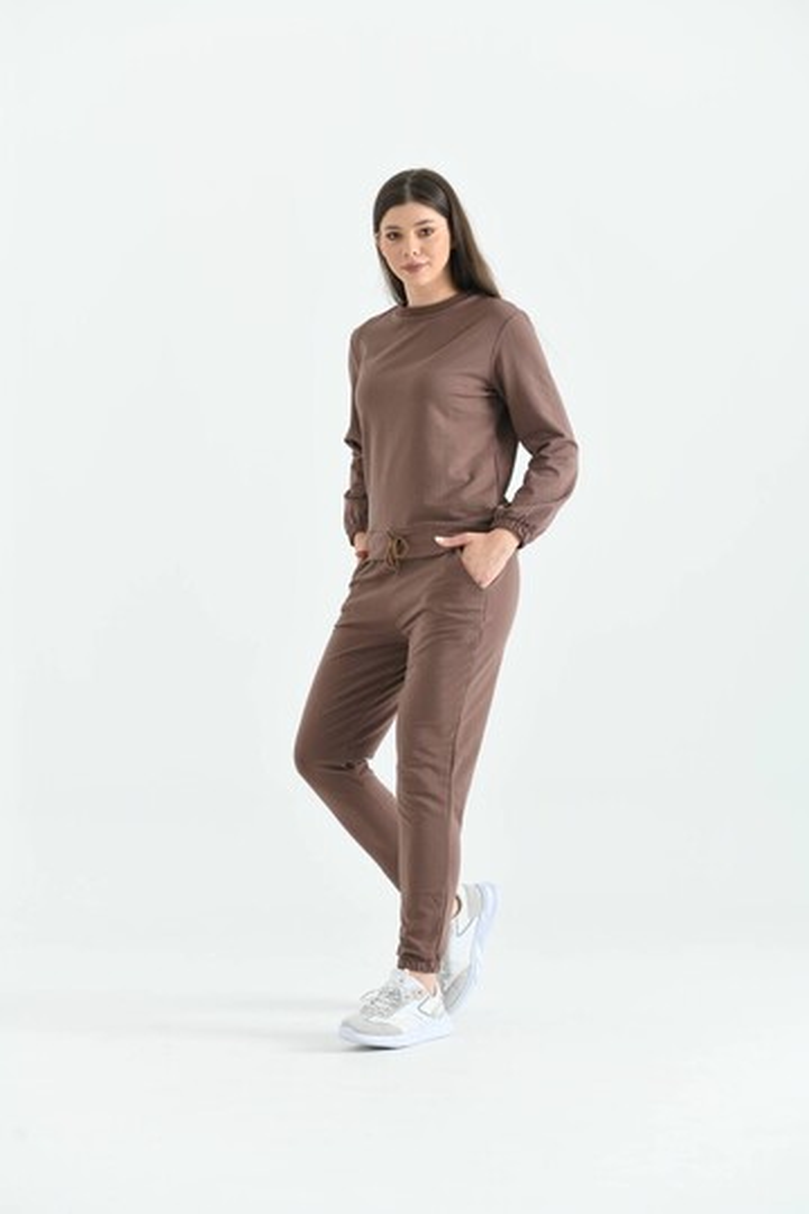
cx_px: 404
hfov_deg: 17.1
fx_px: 2696
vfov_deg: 25.4
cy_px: 607
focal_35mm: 80
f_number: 5.6
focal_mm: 80
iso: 100
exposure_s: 1/125
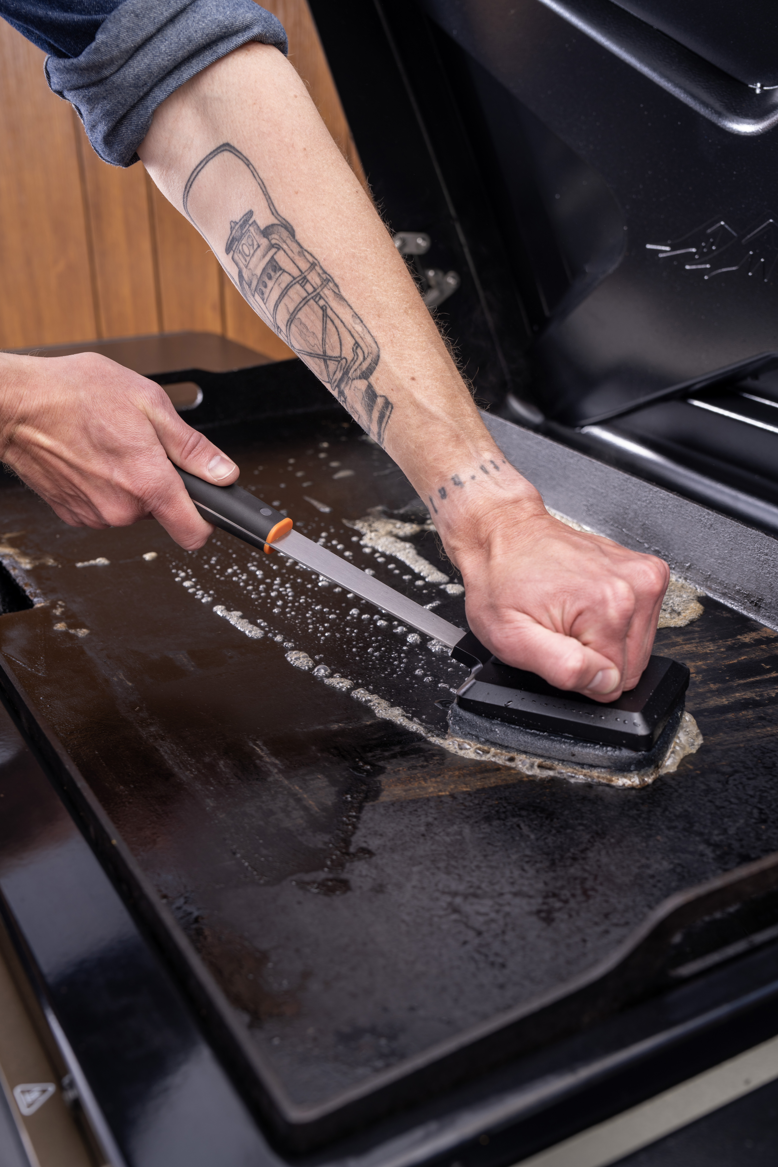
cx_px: 389
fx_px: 1232
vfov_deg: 50.7
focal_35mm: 38
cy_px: 584
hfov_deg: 35.1
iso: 50
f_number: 5
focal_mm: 38
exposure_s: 1/160
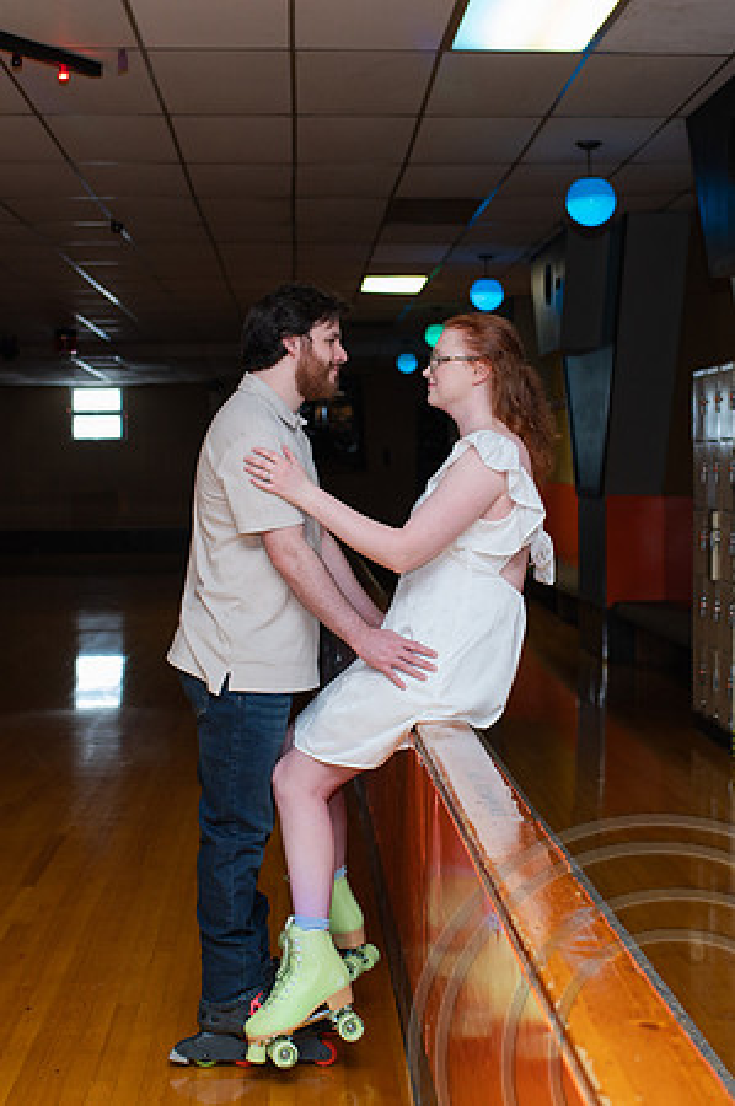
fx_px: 1754
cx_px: 397
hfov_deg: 23.7
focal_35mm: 57
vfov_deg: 35.0
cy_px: 505
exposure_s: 1/200
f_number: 3.2
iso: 1000
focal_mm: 35
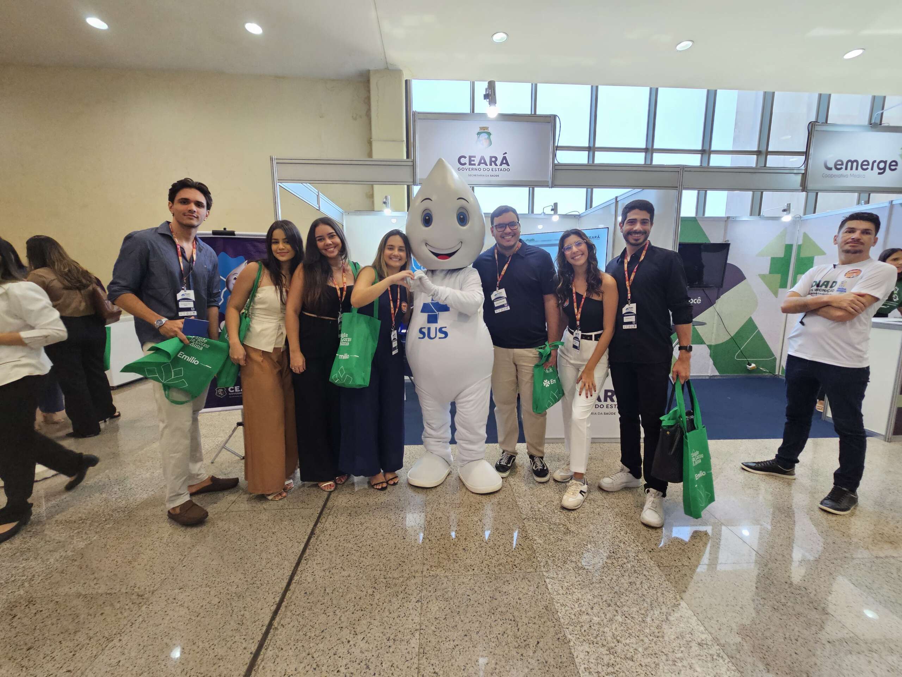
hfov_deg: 106.2
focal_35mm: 13
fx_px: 339
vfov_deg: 89.9
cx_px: 451
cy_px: 338
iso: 200
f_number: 2.2
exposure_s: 1/60
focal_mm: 2.2
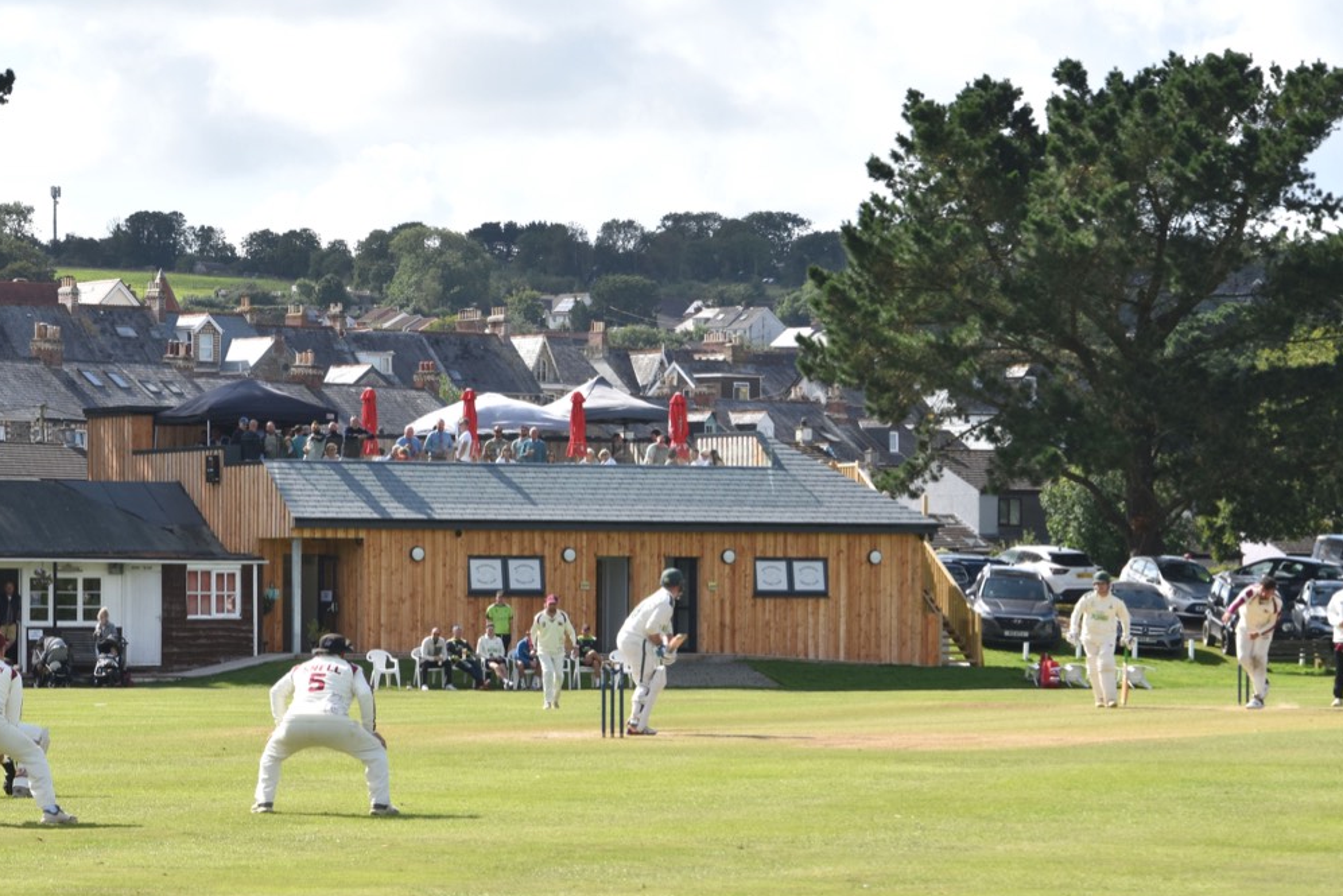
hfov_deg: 13.3
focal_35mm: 154
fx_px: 5745
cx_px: 532
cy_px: 558
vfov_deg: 8.9
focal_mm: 80
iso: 200
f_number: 9
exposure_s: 1/320
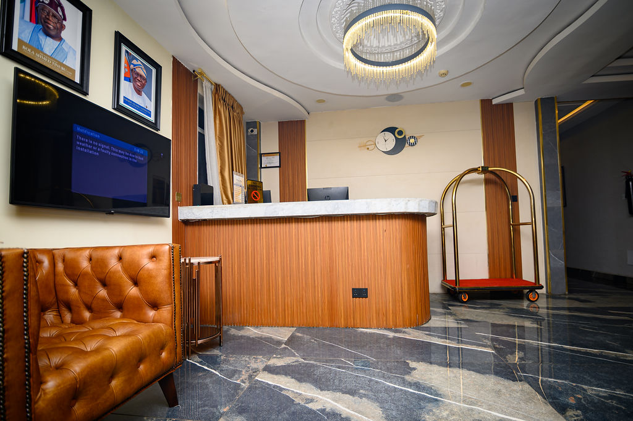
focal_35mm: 17
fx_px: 294
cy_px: 221
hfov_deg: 94.1
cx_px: 332
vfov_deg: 71.1
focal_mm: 16
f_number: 2.8
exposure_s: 1/160
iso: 125
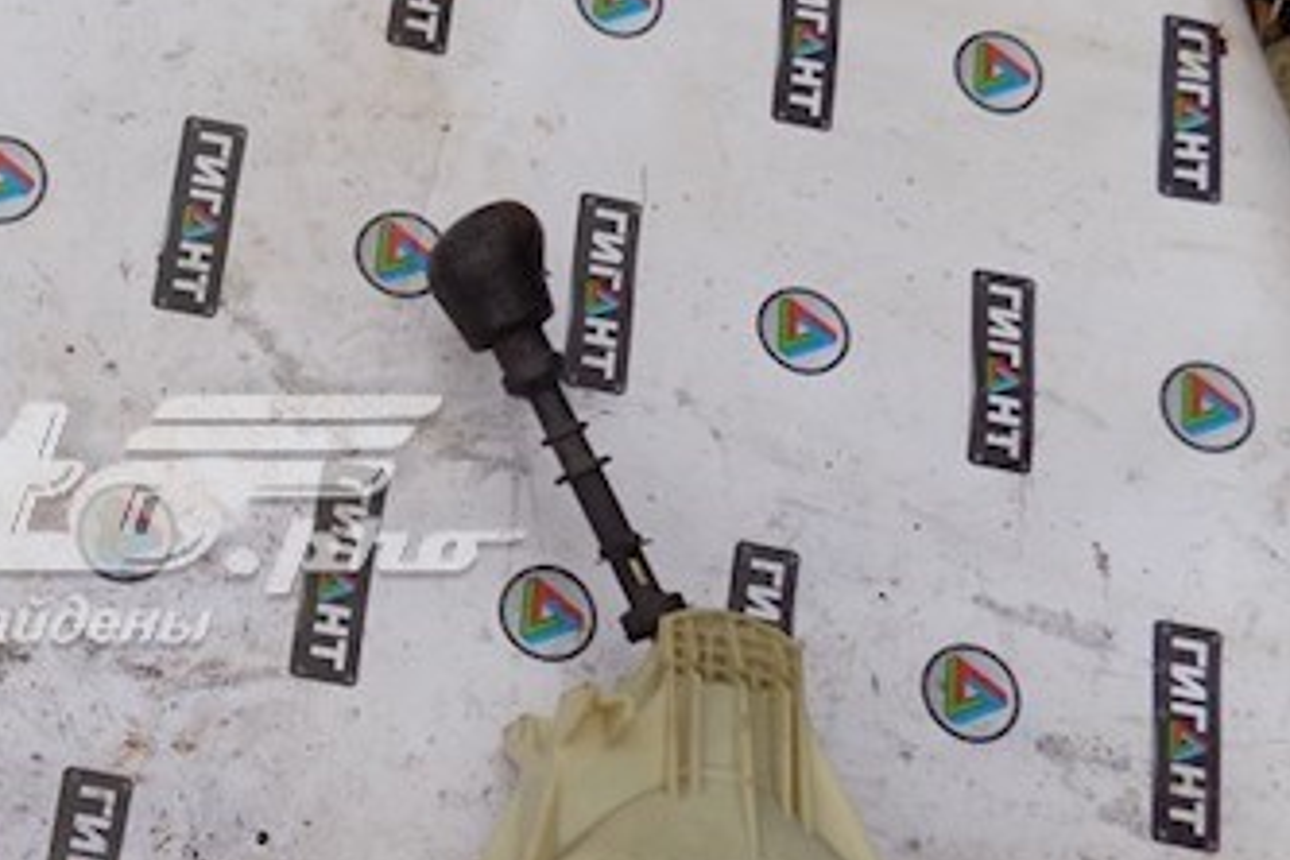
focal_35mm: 46
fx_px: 1648
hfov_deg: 38.8
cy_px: 511
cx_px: 58
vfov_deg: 29.2
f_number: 3.1
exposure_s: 1/320
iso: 80
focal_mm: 4
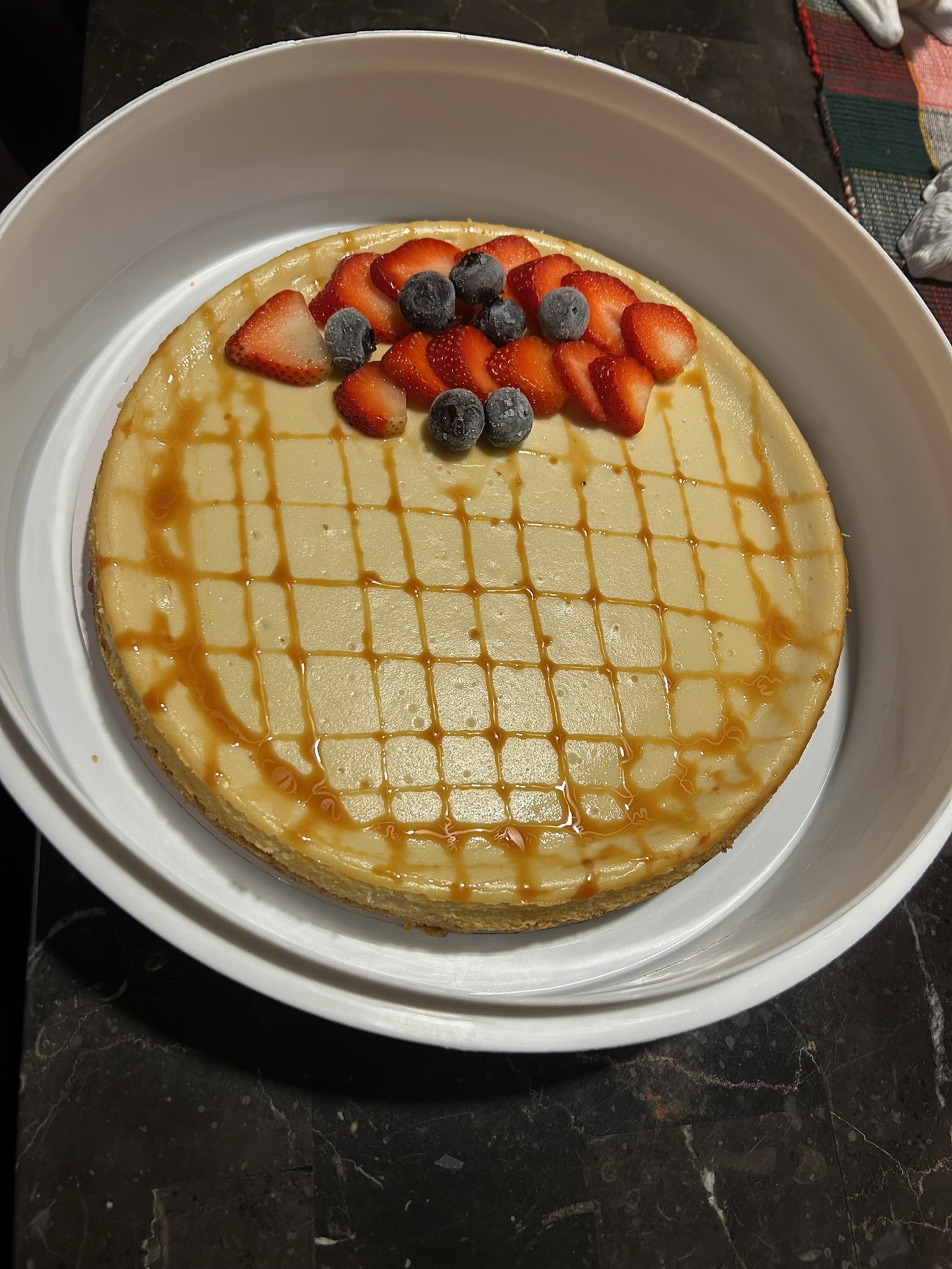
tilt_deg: -64.8
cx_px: 476
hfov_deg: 53.1
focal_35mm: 26
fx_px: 953
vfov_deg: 67.3
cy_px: 634
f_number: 1.5
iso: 200
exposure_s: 1/60
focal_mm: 5.7
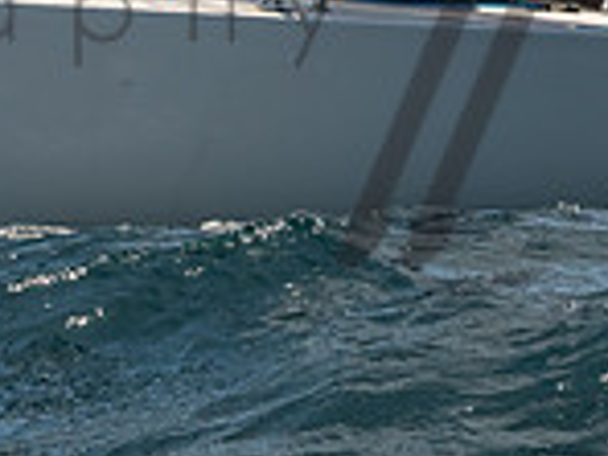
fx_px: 5111
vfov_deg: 5.1
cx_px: 192
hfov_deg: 6.8
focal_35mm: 291
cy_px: -283
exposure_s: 1/1000
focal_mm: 74
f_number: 9
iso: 640
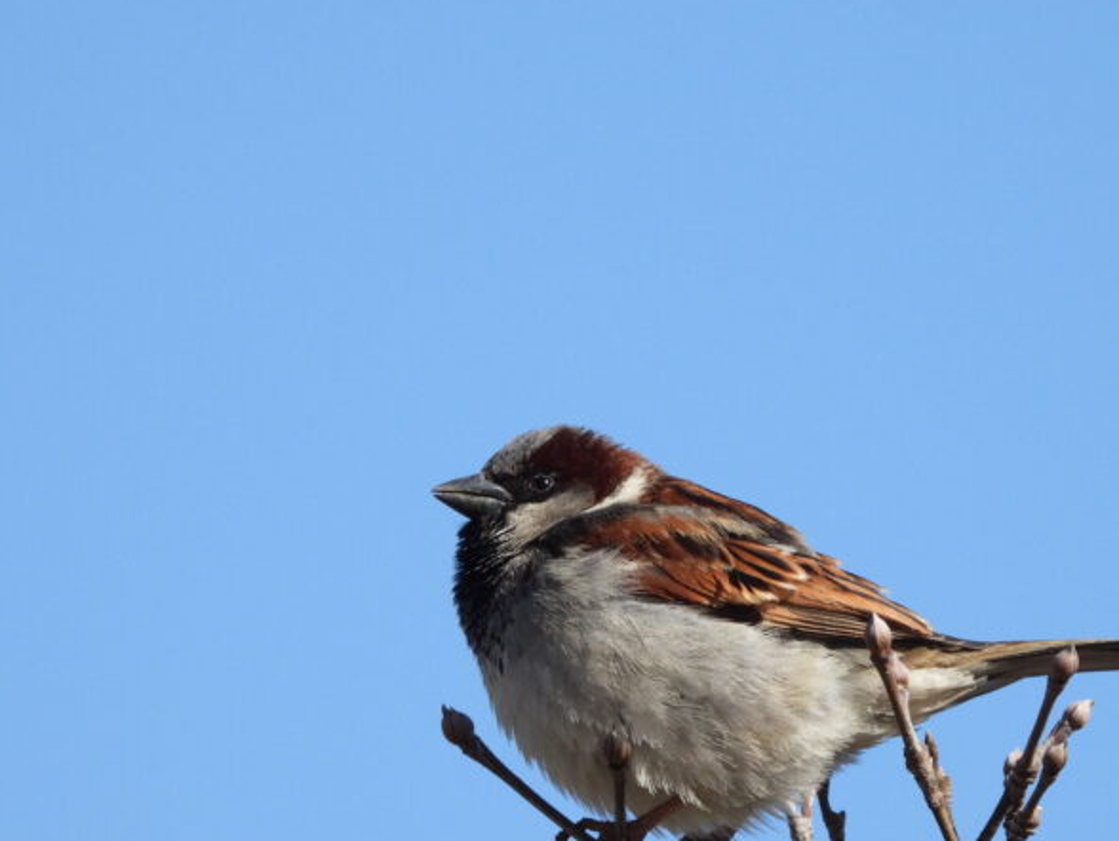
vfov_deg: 1.3
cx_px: 655
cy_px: 405
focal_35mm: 1114
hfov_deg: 1.8
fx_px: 36041
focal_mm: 170
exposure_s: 1/1600
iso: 400
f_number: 6.3
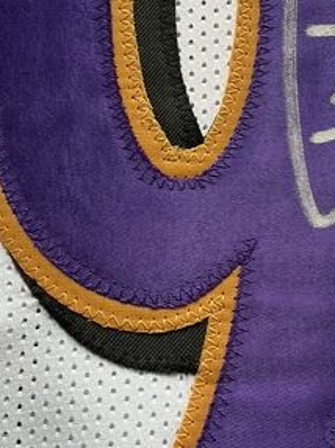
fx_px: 840
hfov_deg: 22.4
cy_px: 269
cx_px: 244
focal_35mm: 65
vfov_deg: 29.8
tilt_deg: -81.5
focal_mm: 3
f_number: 1.8
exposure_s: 1/60
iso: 125
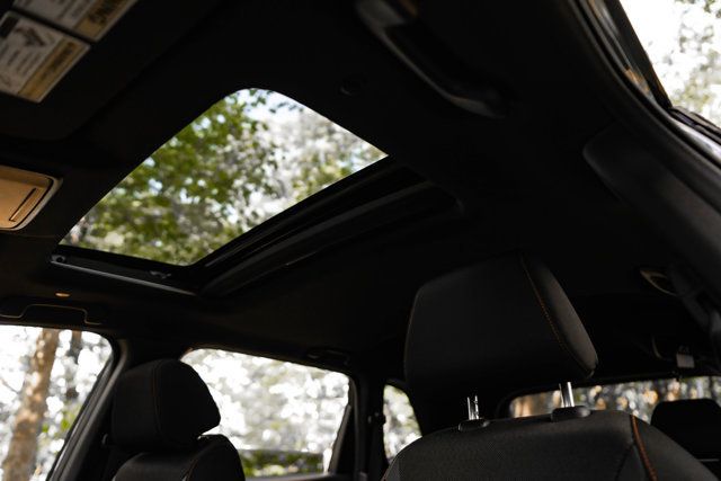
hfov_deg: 73.7
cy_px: 240
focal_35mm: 24
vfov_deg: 53.2
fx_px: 481
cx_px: 360
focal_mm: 24
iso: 640
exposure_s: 1/200
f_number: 3.2
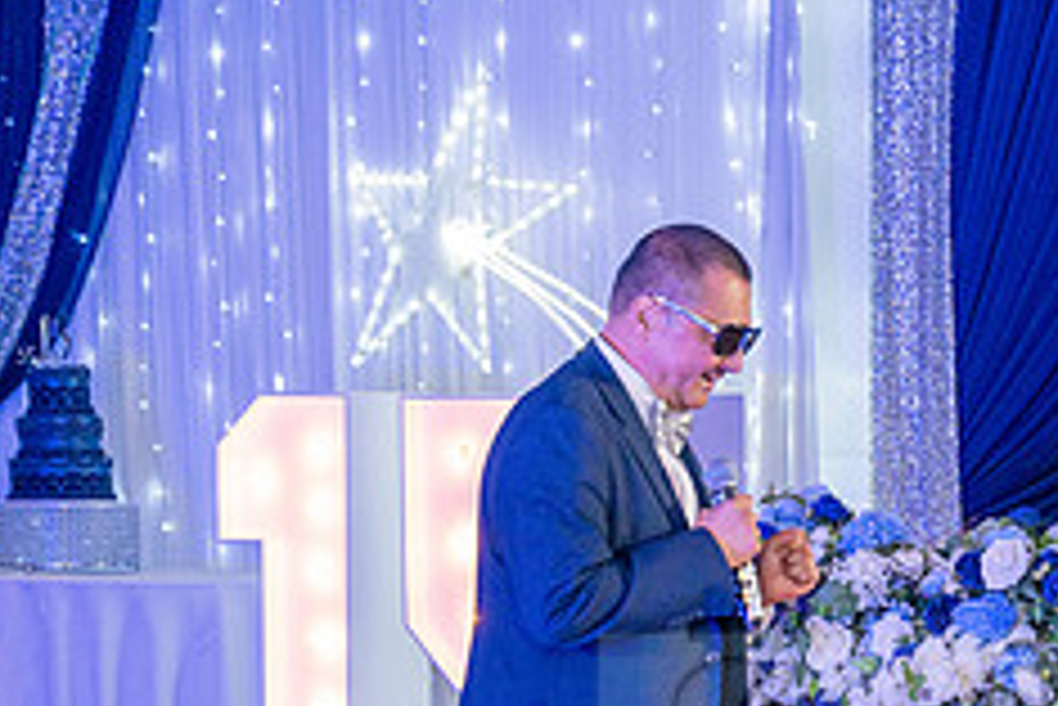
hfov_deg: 11.8
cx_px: 990
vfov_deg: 7.9
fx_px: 5087
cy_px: 740
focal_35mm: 173
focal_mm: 70
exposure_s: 1/200
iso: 1000
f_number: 4.5
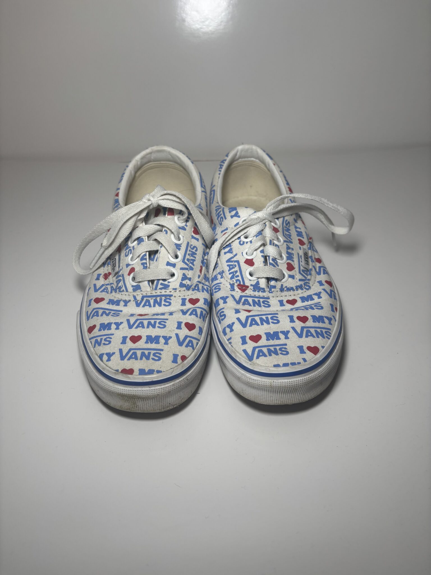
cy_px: 288
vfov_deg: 67.3
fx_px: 432
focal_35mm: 26
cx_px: 216
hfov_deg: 53.1
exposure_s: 1/120
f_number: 1.6
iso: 50
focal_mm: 5.96
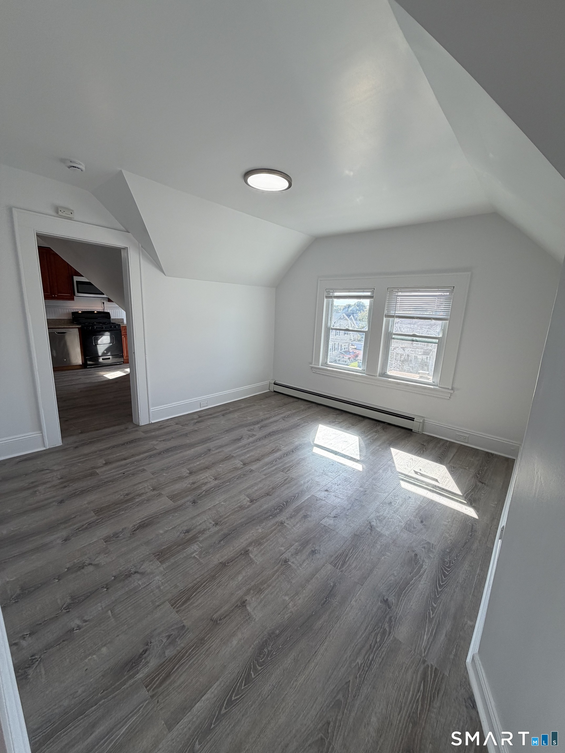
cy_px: 376
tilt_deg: -11.3
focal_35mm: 14
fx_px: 305
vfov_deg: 102.1
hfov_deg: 85.7
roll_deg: -2.1
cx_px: 282
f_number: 2.2
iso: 64
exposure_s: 1/120
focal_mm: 2.22
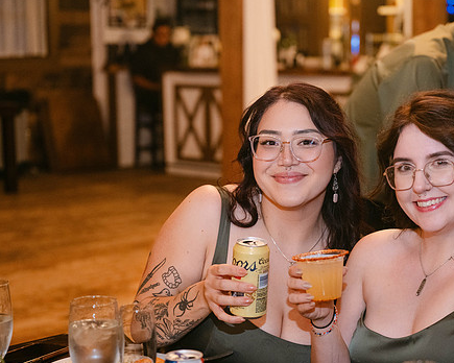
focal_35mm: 90
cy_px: 196
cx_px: 302
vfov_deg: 17.1
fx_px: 1209
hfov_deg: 21.2
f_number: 3.5
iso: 3200
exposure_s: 1/125
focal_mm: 70
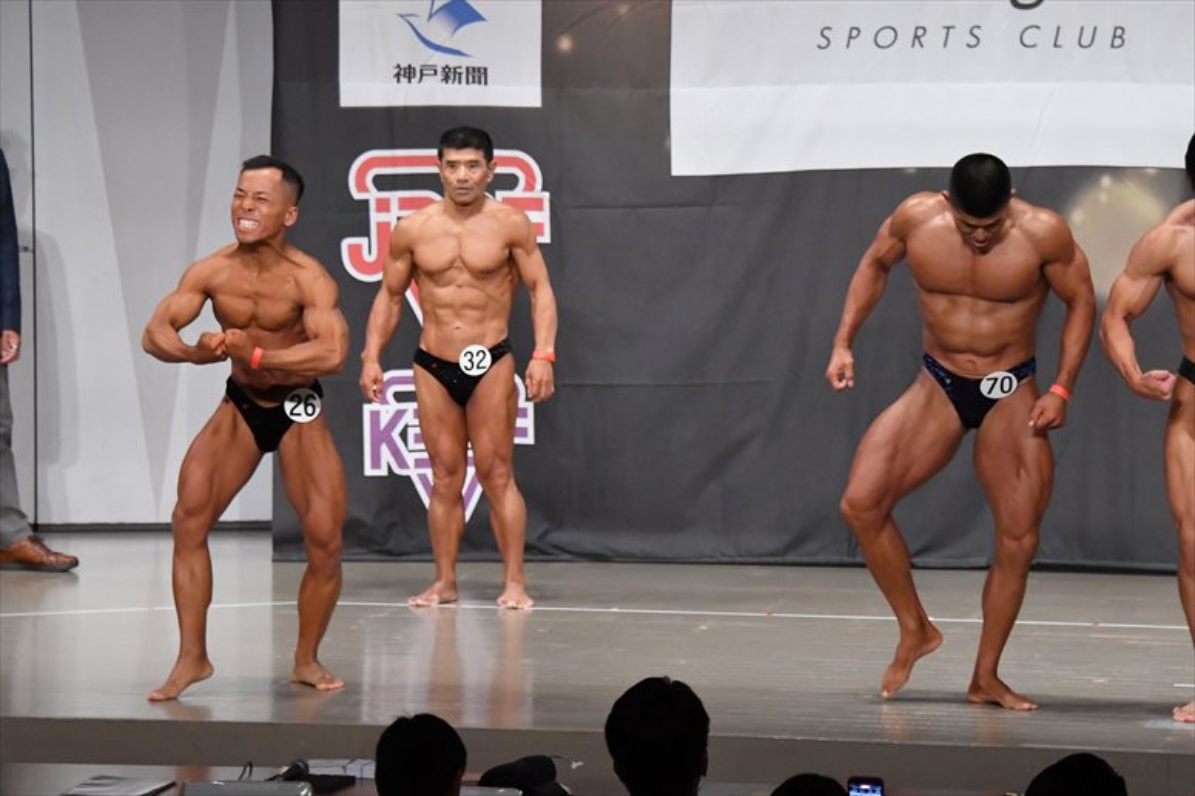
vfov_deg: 7.5
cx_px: 598
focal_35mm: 183
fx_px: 6072
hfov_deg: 11.2
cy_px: 398
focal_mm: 122
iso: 6400
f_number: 5.6
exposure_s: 1/400
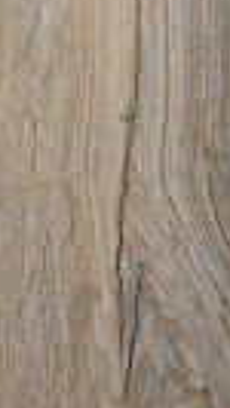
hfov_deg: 5.0
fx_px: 2489
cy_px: -167
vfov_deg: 9.2
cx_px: -457
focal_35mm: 230
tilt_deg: -76.5
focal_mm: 4.28
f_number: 2.4
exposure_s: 1/120
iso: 64
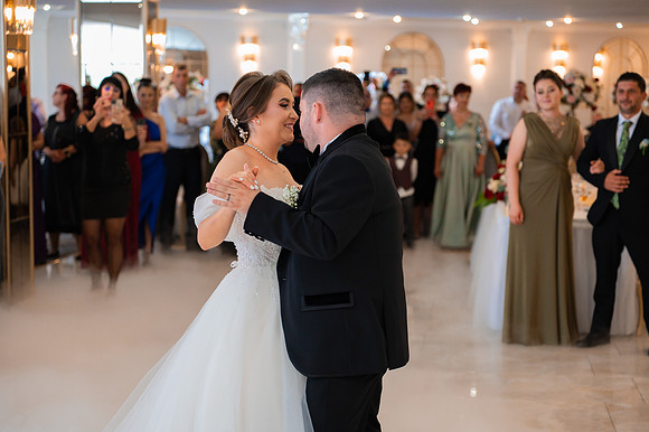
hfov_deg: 29.8
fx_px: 1218
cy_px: 216
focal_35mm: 68
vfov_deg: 20.1
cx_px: 324
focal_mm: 64
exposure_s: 1/320
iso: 2500
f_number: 2.8
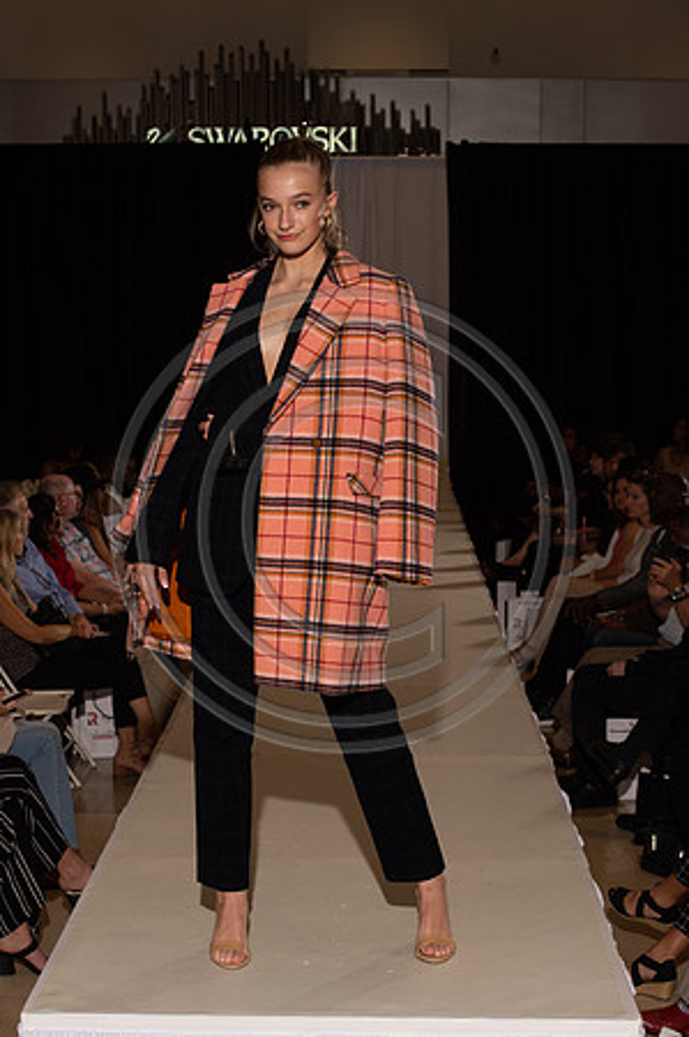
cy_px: 518
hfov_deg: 18.1
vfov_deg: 27.0
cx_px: 344
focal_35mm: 75
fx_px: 2158
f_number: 9
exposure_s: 1/250
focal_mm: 75
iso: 800
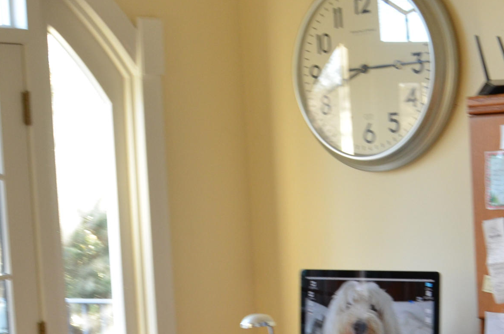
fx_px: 1286
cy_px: 308
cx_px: 436
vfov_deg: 14.6
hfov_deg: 21.8
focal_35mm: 92
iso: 640
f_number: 4
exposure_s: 1/60
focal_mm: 24
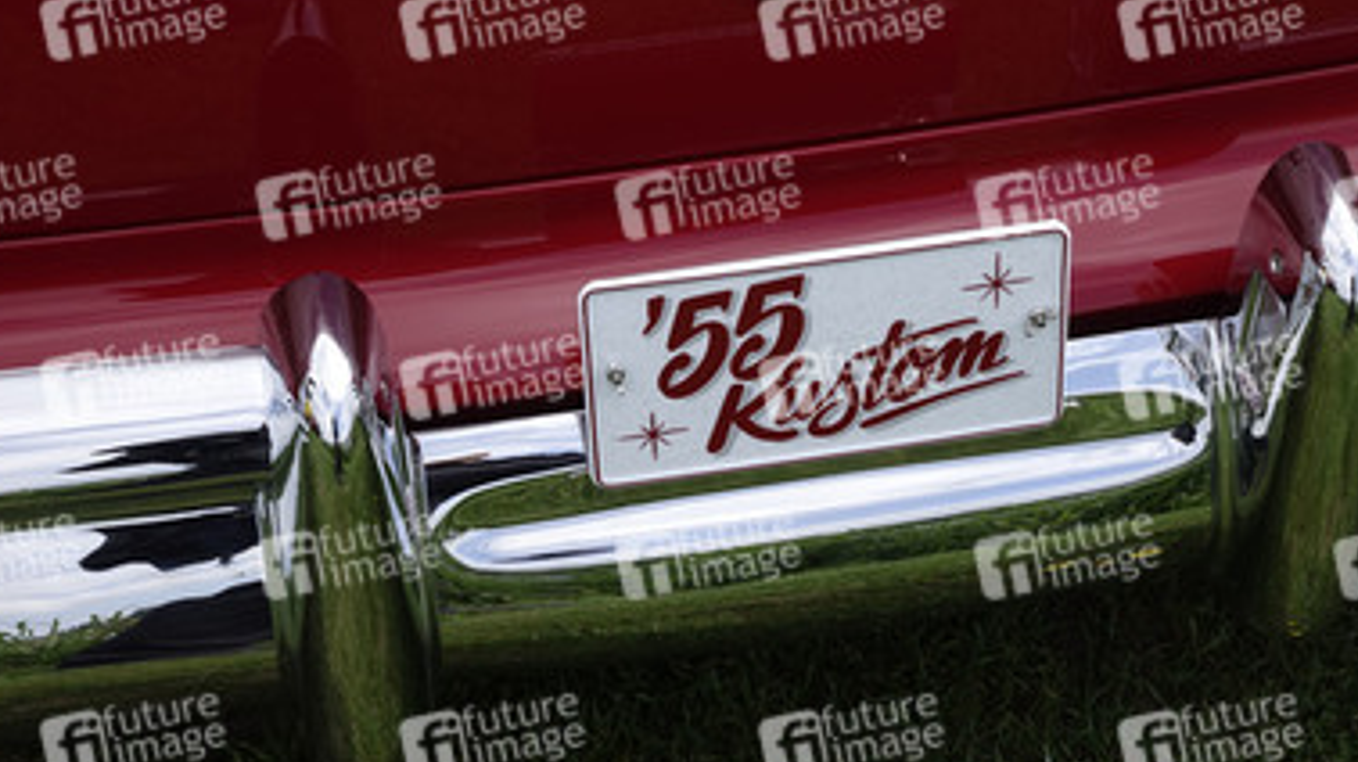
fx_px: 2879
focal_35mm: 80
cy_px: 288
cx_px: 756
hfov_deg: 26.5
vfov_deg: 15.1
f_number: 6.3
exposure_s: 1/200
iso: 100
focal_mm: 23.32
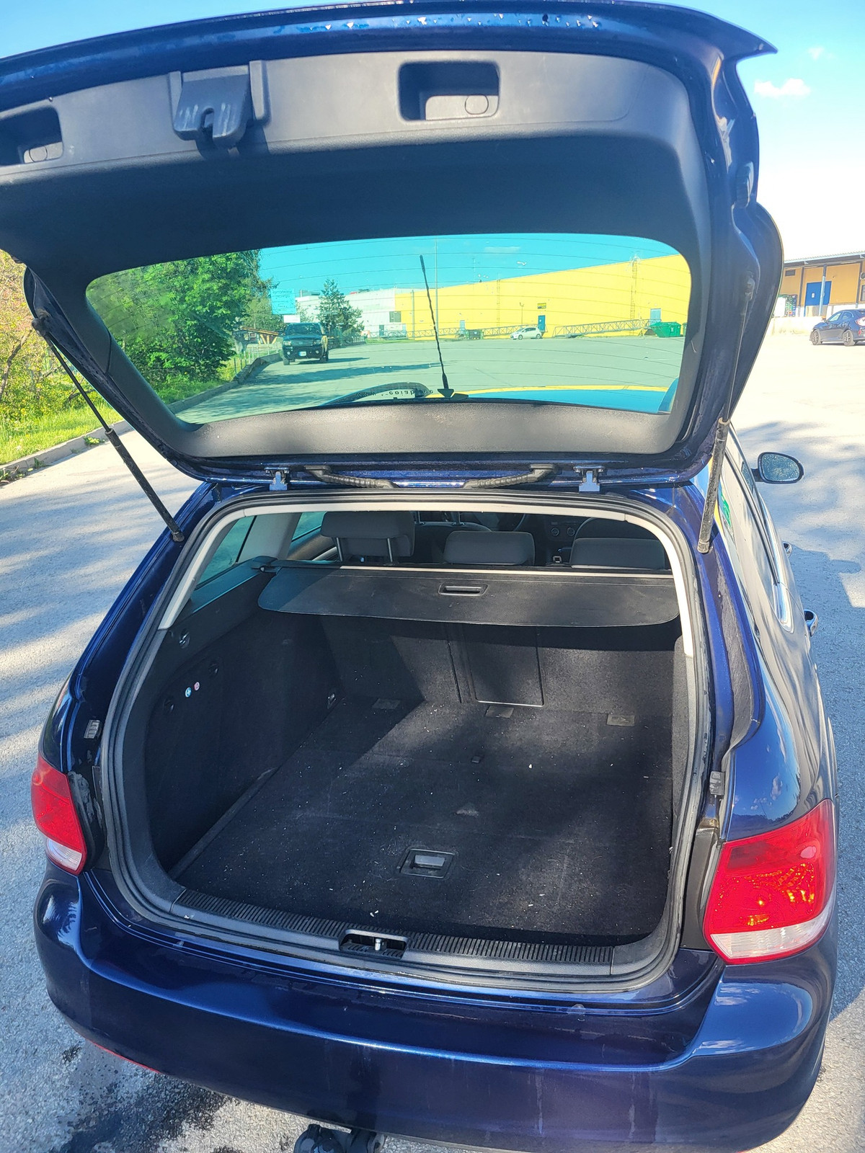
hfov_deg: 53.1
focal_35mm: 26
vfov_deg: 67.3
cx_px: 432
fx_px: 866
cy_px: 576
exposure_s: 1/457
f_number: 1.8
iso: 40
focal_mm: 5.4
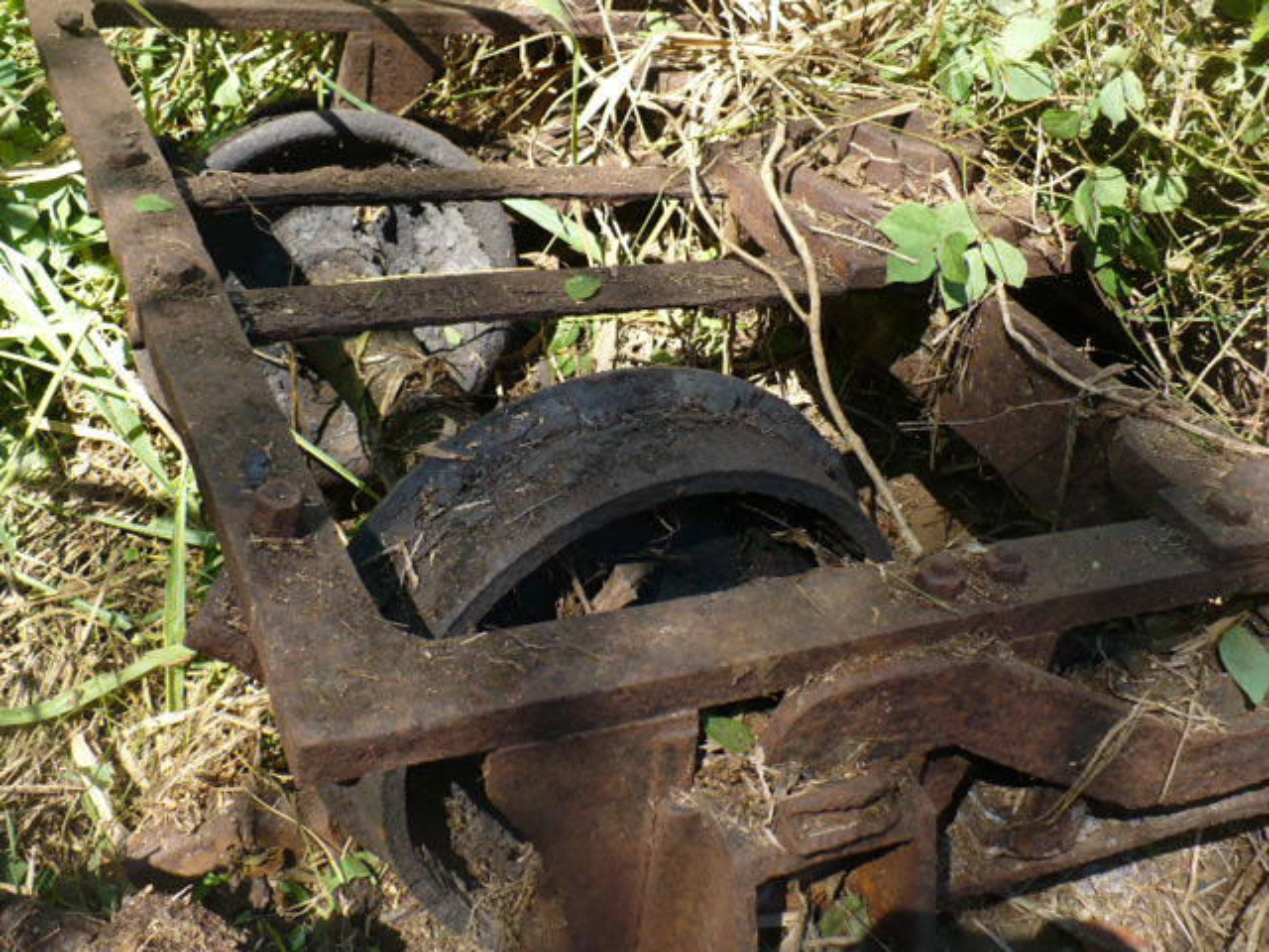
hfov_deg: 50.1
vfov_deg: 38.7
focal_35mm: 37
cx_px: 634
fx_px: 1356
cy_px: 476
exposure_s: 1/200
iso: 100
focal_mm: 6.1
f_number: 2.8
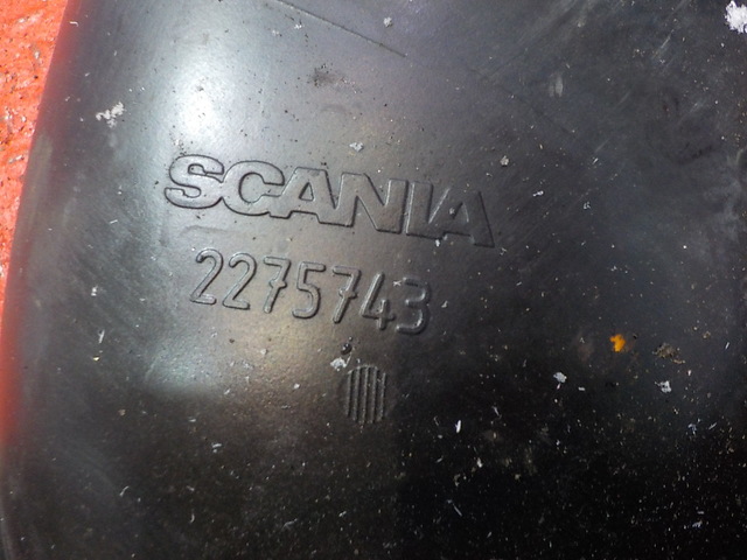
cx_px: 374
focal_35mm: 30
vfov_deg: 46.8
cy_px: 280
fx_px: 647
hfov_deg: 60.0
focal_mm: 4.1
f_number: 3.3
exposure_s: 1/15
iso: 400
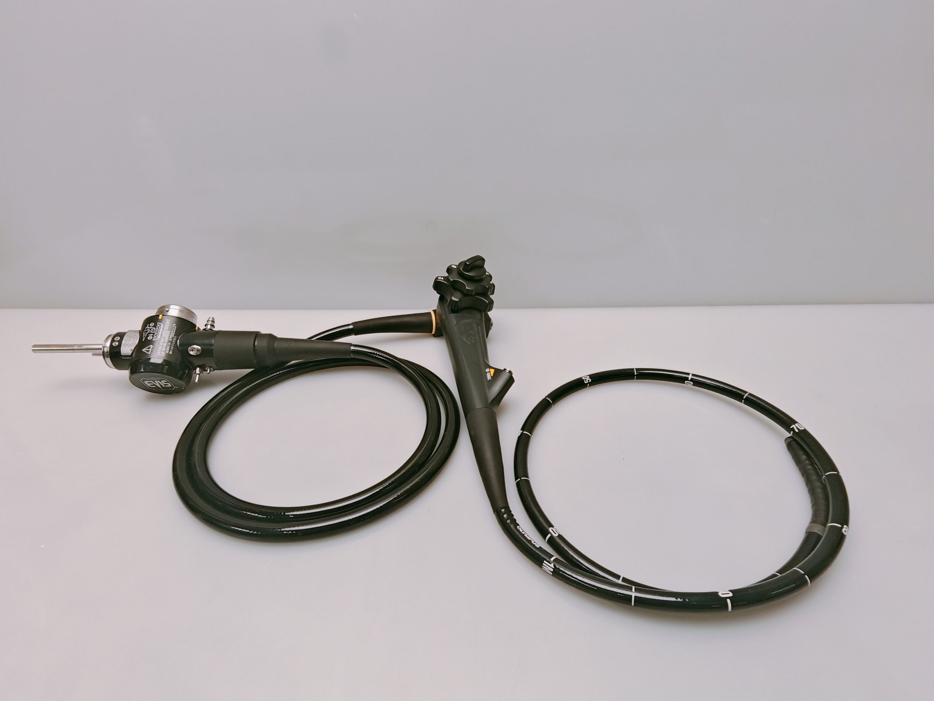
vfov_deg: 71.6
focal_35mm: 18
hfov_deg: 87.8
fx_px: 486
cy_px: 350
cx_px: 467
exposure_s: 1/50
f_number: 2
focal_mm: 1.82
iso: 100
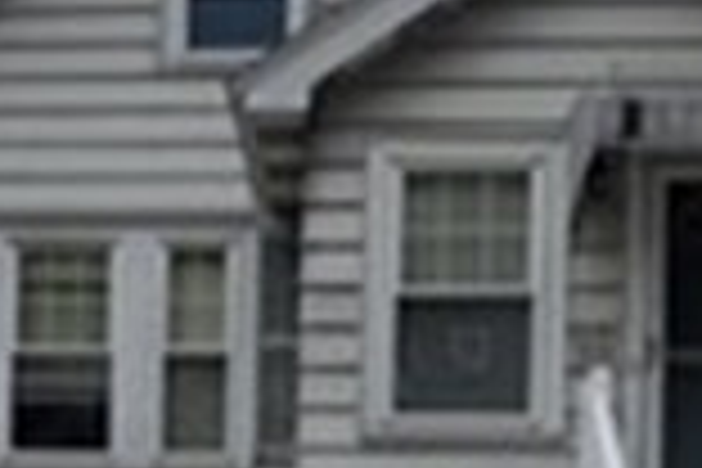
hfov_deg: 26.0
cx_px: 297
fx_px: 1521
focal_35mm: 78
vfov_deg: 16.4
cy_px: 644
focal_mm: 4.3
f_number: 2.4
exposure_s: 1/454
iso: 50
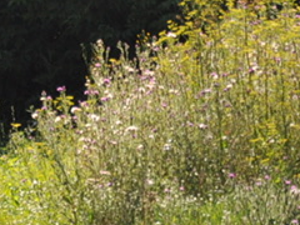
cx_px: -464
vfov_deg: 1.8
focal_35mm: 807
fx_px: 6990
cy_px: -220
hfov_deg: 2.4
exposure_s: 1/1000
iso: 400
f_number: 5.6
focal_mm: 105
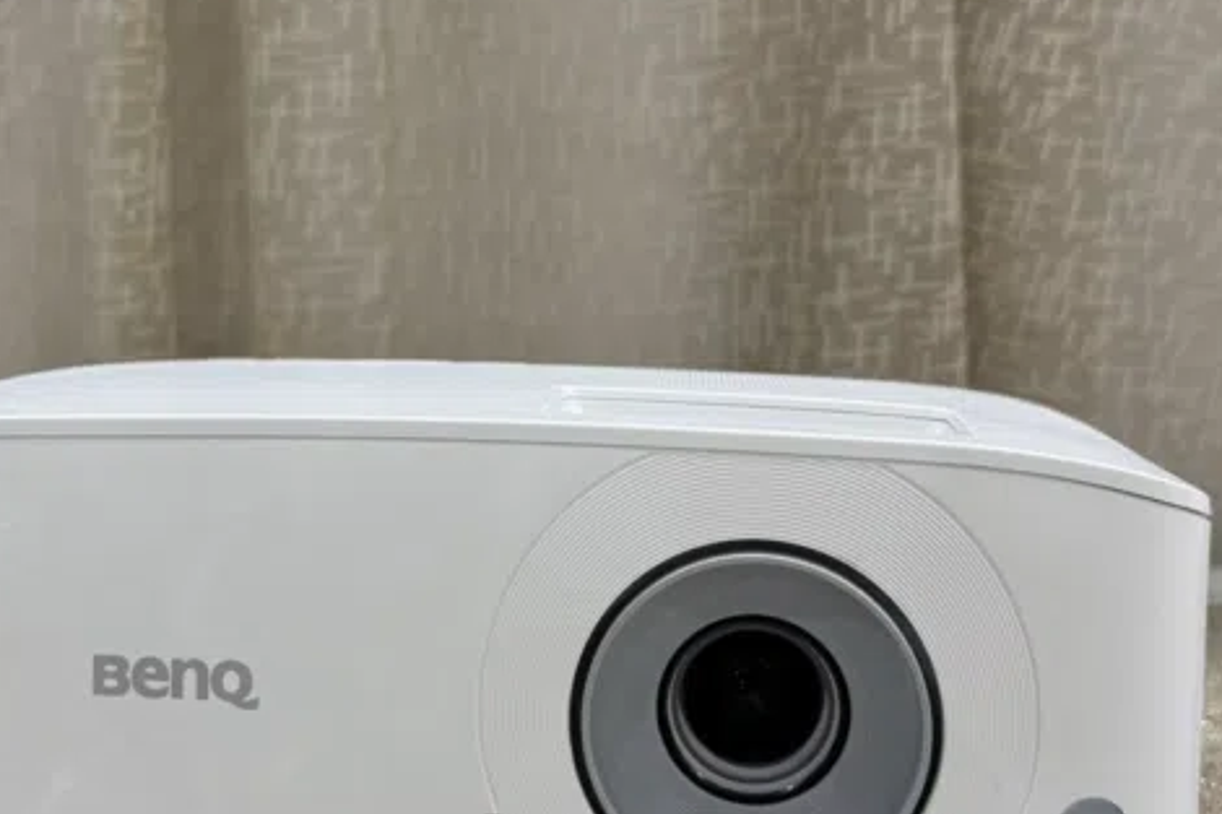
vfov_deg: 38.7
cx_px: 520
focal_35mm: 34
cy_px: 335
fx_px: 1154
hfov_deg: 55.6
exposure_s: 1/100
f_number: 1.78
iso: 160
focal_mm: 6.76
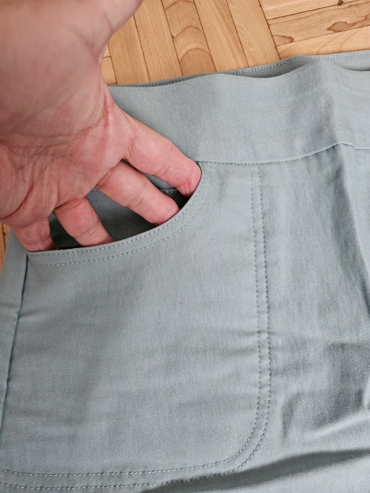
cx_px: 185
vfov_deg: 73.9
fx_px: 328
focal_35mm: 23
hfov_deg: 58.9
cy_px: 246
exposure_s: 1/40
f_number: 1.7
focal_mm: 6.3
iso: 640
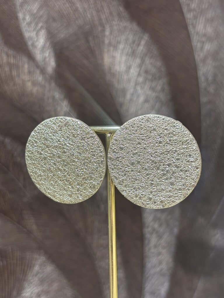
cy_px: 149
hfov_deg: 28.0
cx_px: 112
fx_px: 449
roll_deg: +1.9
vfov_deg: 36.8
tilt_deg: -8.1
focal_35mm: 52
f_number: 1.6
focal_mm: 5.96
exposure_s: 1/100
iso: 64
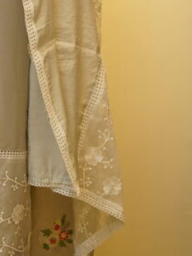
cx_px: -104
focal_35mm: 141
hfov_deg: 10.2
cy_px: -74
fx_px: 1041
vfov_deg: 13.5
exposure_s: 1/125
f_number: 2.2
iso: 160
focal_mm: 35
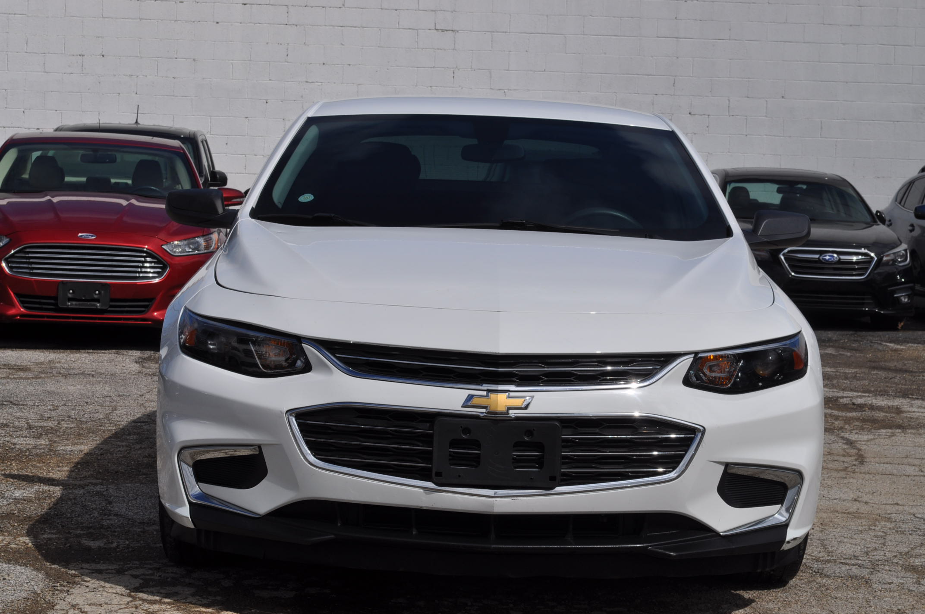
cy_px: 307
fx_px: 2117
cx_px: 462
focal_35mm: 82
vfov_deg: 16.5
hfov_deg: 24.6
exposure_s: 1/640
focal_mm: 55
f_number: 13
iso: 200
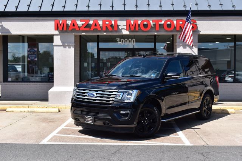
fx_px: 343
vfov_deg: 26.5
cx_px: 121
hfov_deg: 38.9
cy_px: 80
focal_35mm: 51
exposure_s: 1/500
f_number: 11
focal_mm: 34
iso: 400
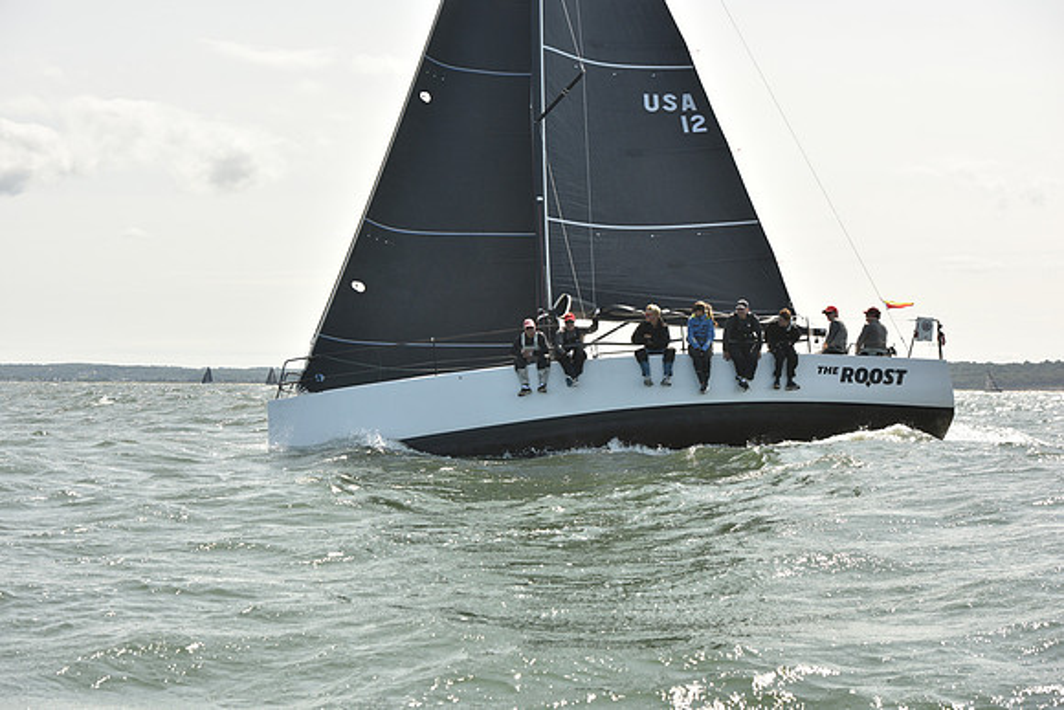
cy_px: 355
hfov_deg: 28.8
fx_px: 2069
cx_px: 532
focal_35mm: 70
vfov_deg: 19.5
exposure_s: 1/800
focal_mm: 70
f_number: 7.1
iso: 250
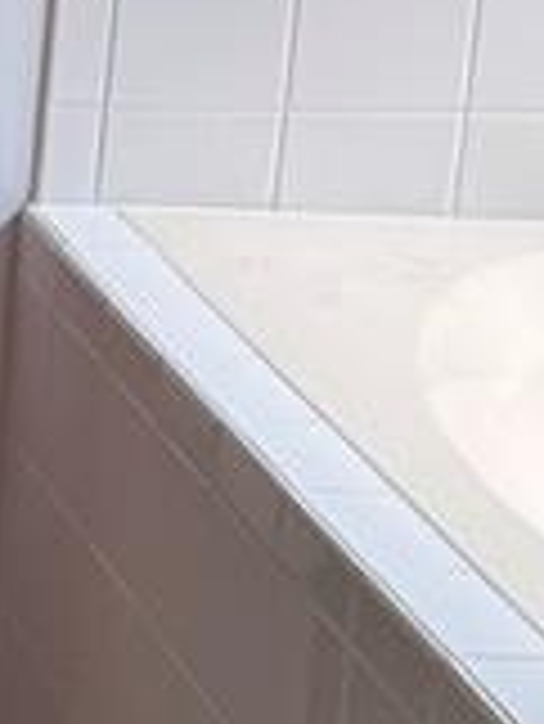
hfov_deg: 7.4
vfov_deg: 11.0
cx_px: -1016
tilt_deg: -16.0
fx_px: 3746
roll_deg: +0.4
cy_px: 148
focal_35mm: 179
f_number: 1.78
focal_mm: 6.76
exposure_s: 1/409
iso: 80
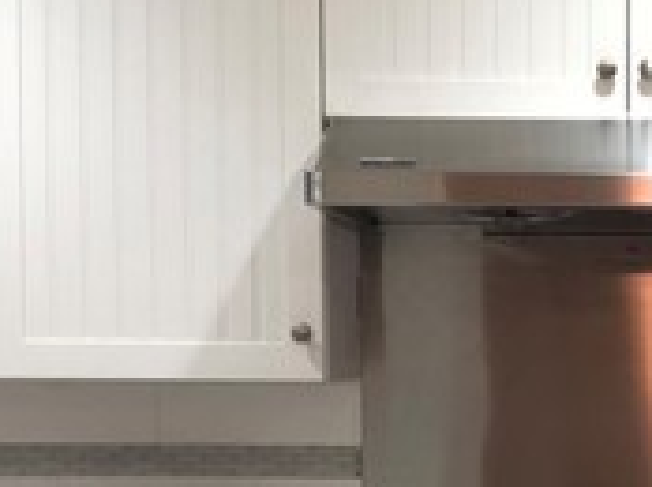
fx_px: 1937
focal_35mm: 103
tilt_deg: -3.8
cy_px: 517
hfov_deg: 18.5
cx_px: 686
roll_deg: +1.4
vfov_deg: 14.1
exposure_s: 1/30
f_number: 1.8
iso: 32
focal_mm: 3.99
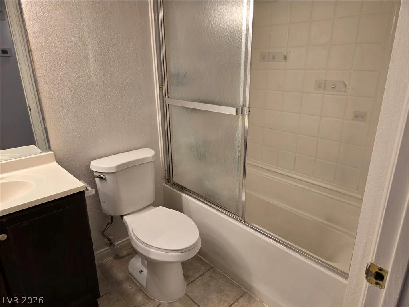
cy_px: 154
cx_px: 204
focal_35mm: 23
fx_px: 272
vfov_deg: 58.9
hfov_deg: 73.9
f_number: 1.8
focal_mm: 5.4
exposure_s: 1/120
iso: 50
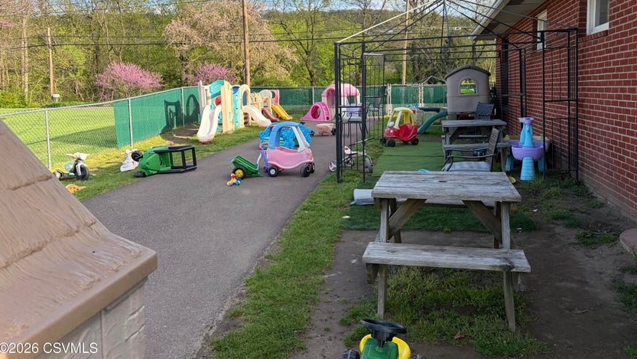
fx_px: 490
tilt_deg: -3.5
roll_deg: +1.6
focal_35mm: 29
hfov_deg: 66.1
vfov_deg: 39.8
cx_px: 323
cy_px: 126
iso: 50
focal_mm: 5.96
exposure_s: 1/1016
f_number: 1.6
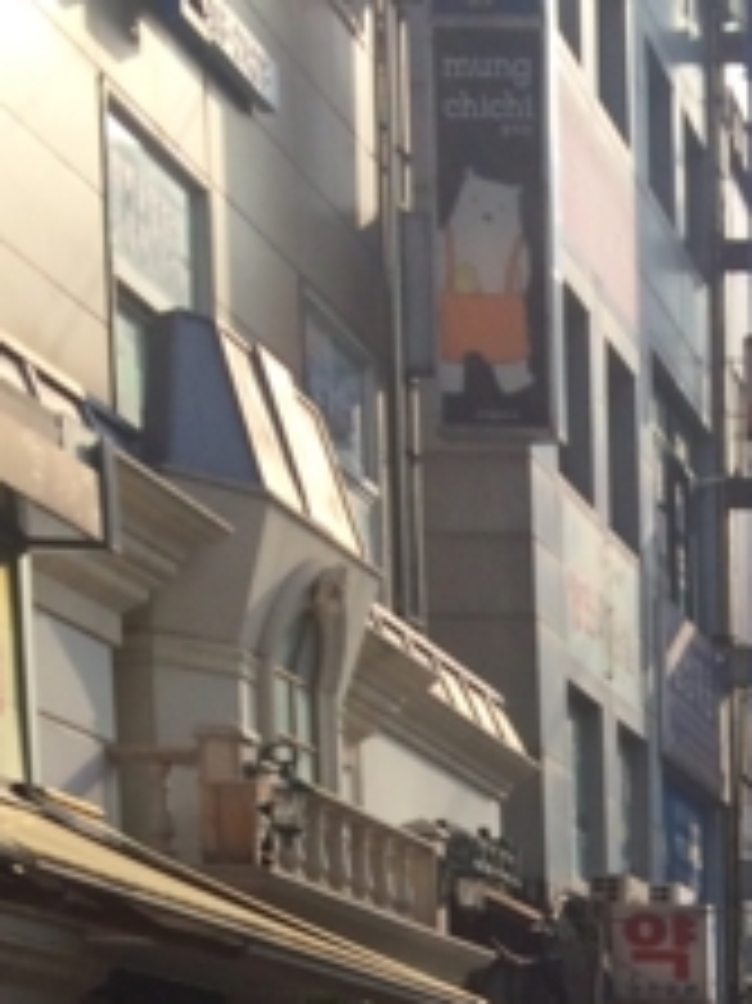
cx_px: 1220
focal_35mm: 104
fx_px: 3015
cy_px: 1774
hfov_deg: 13.2
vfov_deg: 16.1
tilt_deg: -13.8
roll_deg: +0.9
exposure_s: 1/1466
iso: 32
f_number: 2.2
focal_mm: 4.15
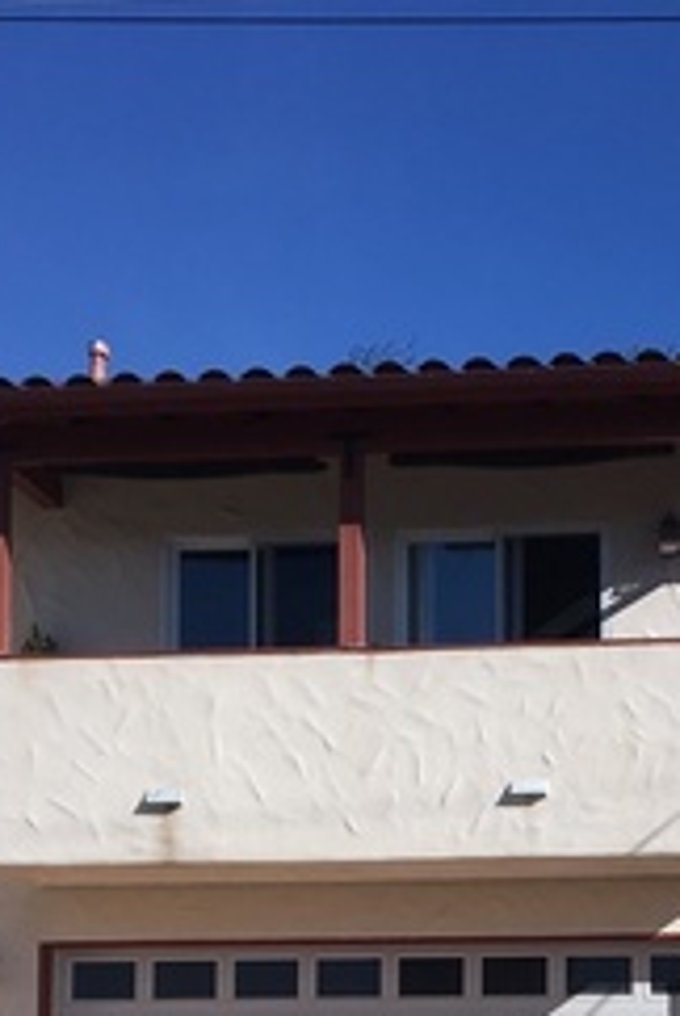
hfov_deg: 16.4
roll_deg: -0.4
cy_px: 999
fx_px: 2345
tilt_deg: +4.9
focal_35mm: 83
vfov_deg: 23.5
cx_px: 535
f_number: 2.2
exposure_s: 1/3846
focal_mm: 4.15
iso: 25
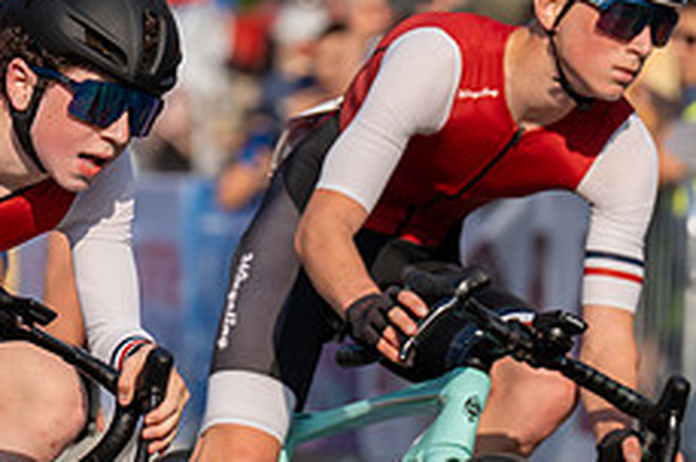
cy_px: 111
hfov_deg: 4.1
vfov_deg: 2.7
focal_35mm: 500
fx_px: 9653
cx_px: -70
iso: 160
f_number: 4.5
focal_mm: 197
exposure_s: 1/1000
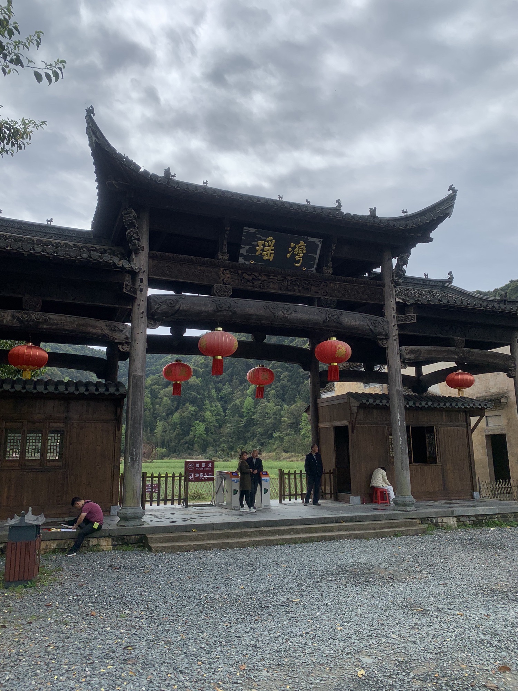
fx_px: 519
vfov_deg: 67.3
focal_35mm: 26
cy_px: 346
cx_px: 259
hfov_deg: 53.1
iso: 25
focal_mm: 4.25
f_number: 1.8
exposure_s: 1/4673
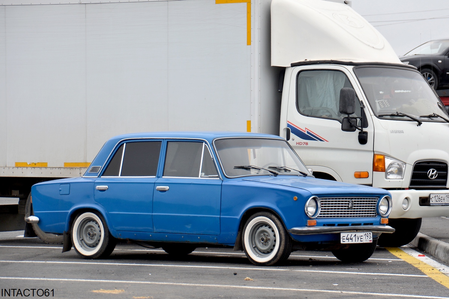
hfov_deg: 15.2
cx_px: 224
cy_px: 150
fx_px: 1684
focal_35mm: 135
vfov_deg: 10.2
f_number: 5.6
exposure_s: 1/125
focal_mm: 90
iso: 200
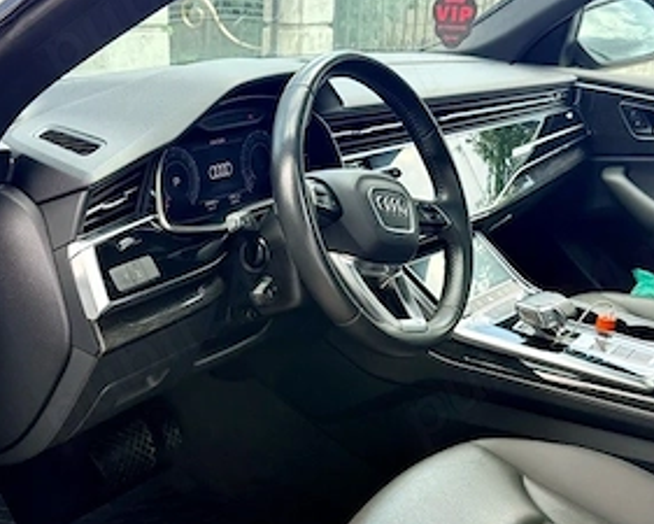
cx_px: 284
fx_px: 968
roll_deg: -1.0
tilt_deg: -20.4
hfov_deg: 37.3
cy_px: 338
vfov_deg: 30.1
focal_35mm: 50
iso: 100
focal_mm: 6.76
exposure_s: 1/412
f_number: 1.78
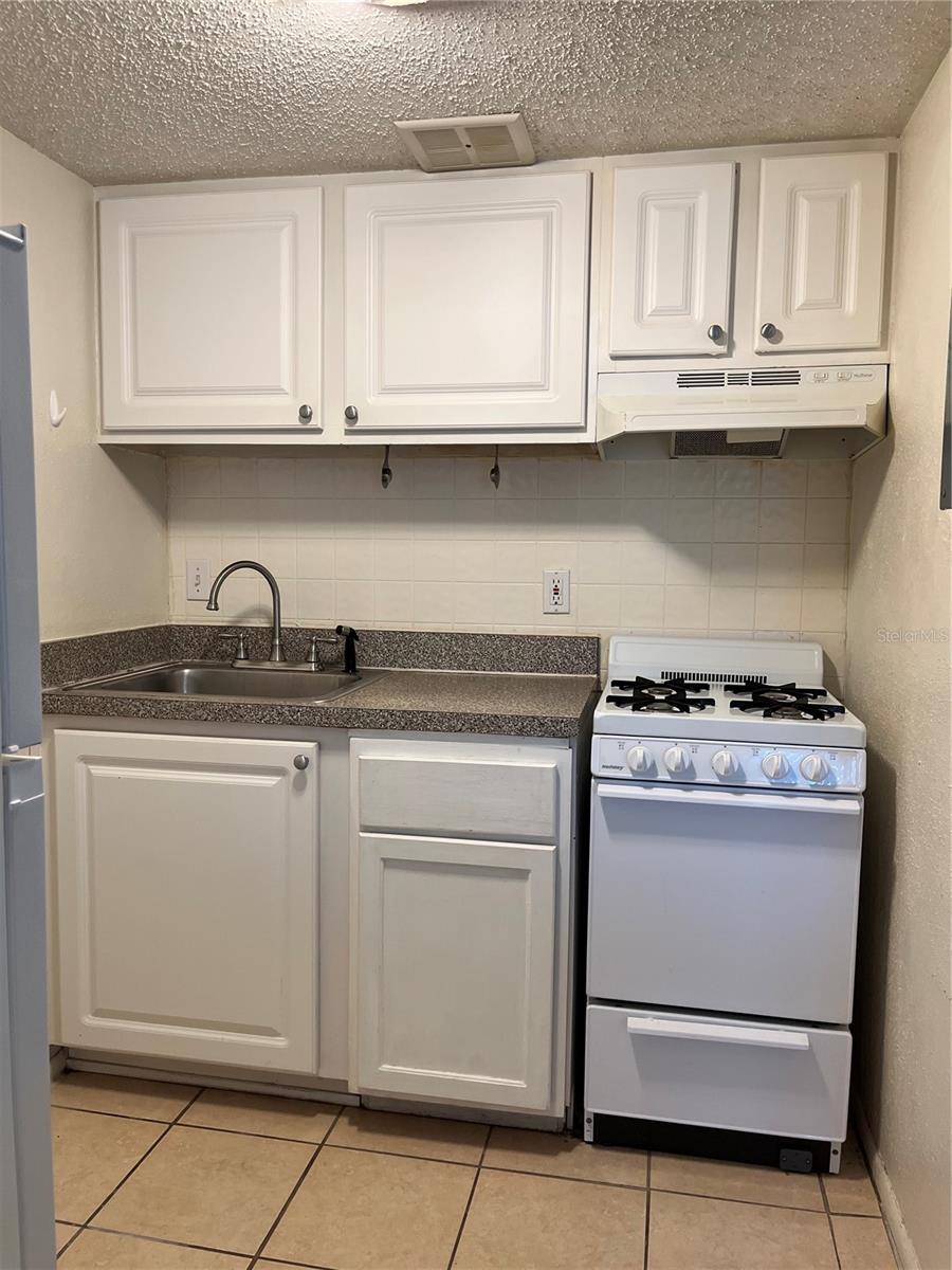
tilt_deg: -7.2
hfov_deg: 53.1
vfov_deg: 67.3
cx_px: 476
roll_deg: -0.1
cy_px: 635
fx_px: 953
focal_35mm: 26
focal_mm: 5.1
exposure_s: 1/120
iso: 125
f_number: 1.6
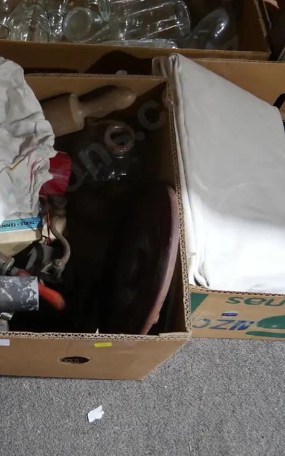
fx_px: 572
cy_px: 231
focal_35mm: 46
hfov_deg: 26.4
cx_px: -3
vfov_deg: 43.5
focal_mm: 16
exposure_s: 1/60
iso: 800
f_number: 3.6
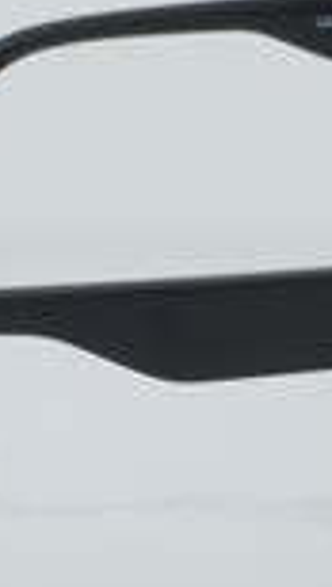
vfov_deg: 10.6
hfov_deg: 6.0
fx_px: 3182
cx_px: 225
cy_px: 297
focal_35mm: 204
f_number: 32
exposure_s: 1/3
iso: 100
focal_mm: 50
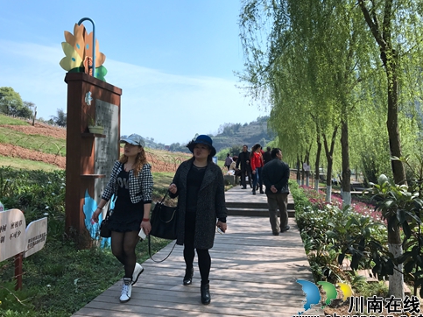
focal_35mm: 29
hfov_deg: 61.7
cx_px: 216
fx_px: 354
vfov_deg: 48.2
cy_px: 163
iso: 20
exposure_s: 1/1742
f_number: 1.8
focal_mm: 3.99
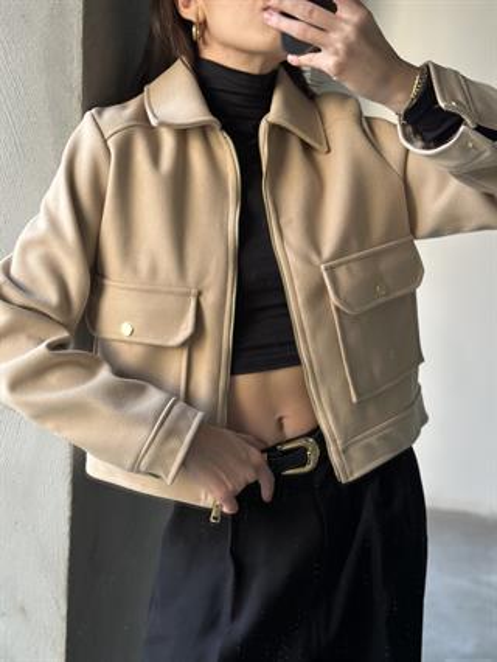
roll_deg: -3.5
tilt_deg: -34.3
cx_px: 248
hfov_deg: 30.3
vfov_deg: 39.6
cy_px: 331
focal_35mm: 48
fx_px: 918
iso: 320
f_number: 1.78
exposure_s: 1/60
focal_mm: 6.86
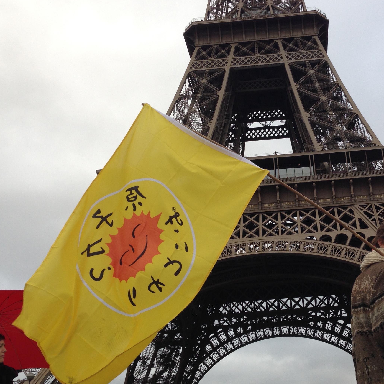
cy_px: 186
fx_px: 577
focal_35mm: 46
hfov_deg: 36.2
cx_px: 271
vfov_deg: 36.8
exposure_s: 1/194
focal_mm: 4.12
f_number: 2.4
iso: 50
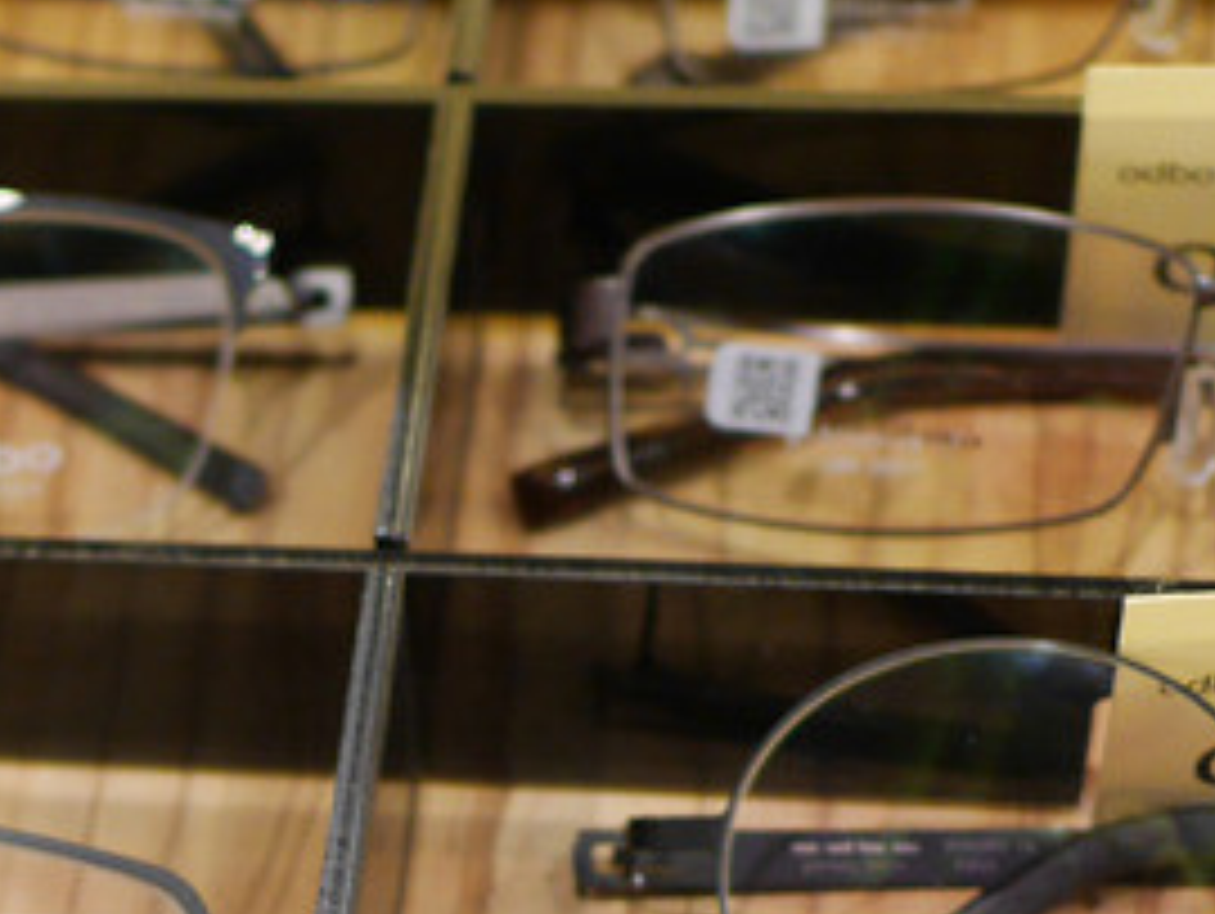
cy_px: 1207
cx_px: 140
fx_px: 3899
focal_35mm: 111
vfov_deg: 12.9
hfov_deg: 17.5
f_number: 1.7
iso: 800
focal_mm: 15
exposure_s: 1/60
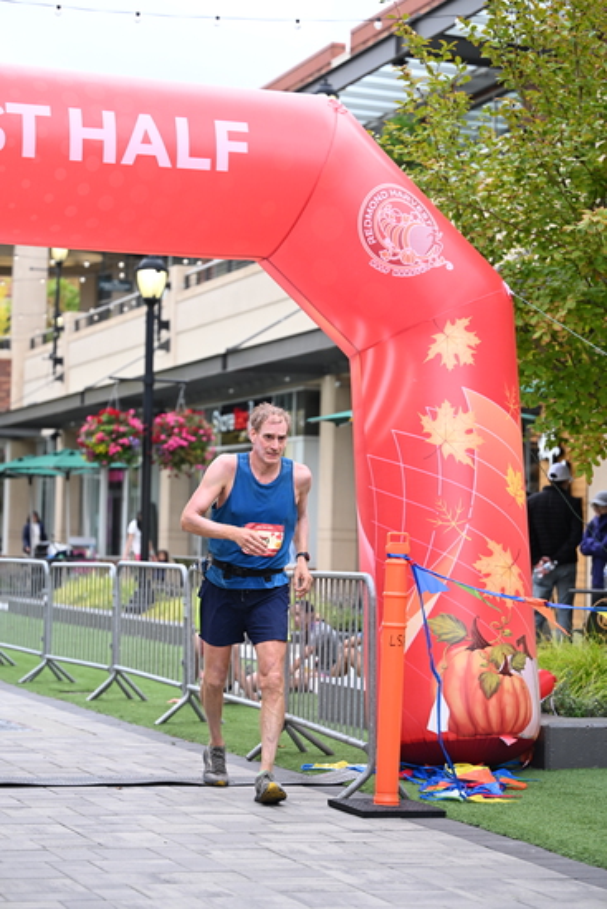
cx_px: 304
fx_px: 2047
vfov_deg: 25.1
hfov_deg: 16.9
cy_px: 454
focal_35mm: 81
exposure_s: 1/1600
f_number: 2.8
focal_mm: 81
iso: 640
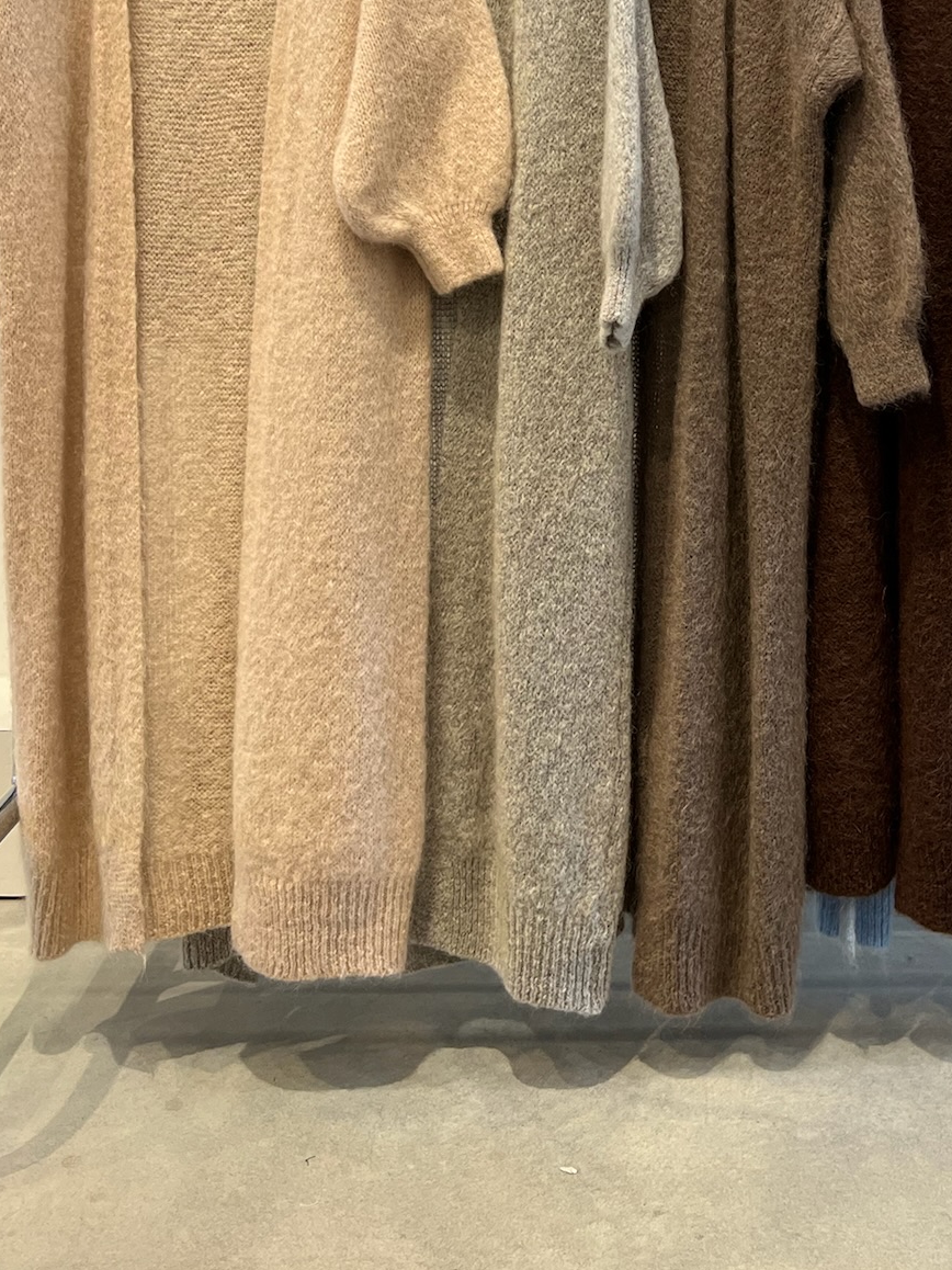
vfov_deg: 38.9
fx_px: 1687
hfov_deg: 31.0
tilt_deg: -0.8
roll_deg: -0.1
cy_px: 170
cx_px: 696
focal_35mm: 46
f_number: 1.5
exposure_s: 1/100
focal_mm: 5.7
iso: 80
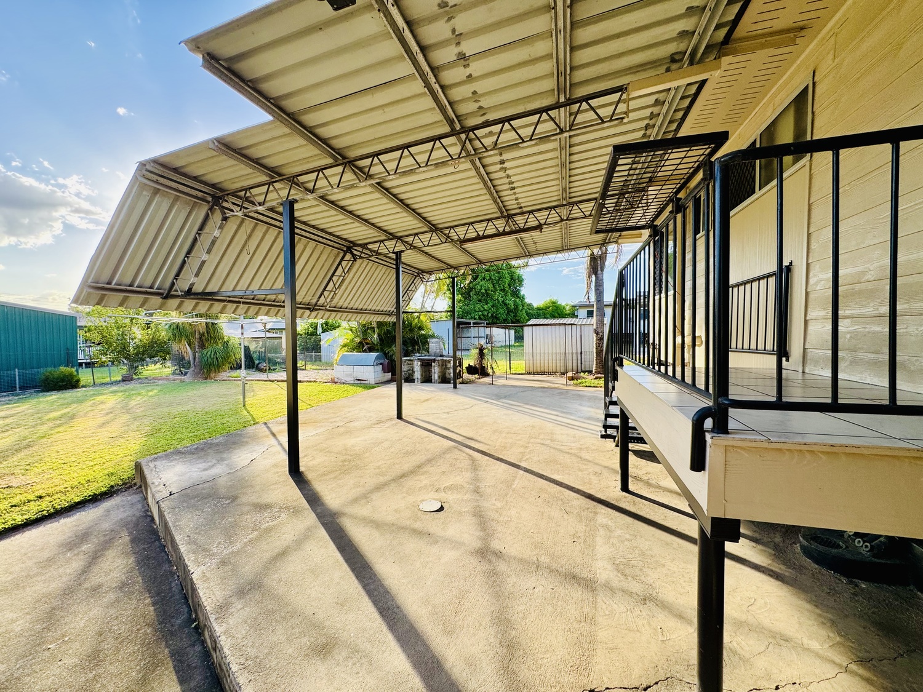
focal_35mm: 14
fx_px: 373
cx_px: 462
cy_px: 346
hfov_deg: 102.1
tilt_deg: -2.2
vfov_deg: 85.7
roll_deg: +0.8
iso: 40
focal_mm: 2.22
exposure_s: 1/379
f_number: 2.2
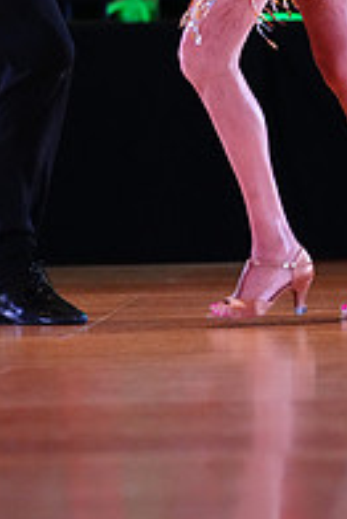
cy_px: -130
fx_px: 5296
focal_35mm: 367
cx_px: 226
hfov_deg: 3.8
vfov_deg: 5.6
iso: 6400
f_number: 2.8
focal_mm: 124
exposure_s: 1/400
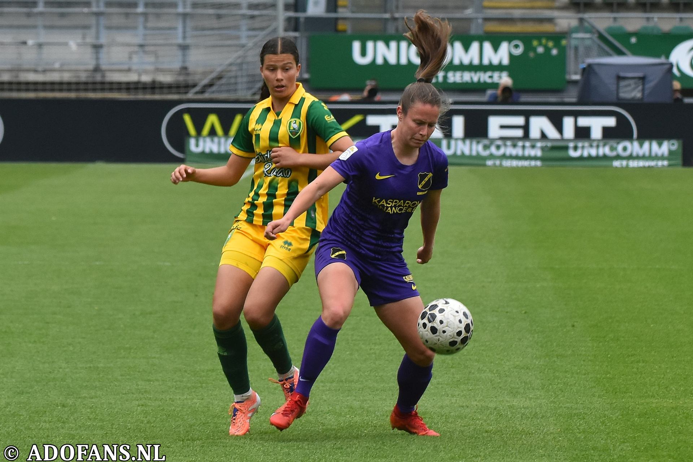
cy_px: 231
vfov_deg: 7.9
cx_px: 346
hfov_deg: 11.8
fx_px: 3349
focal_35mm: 174
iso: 500
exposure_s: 1/800
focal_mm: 116
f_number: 4
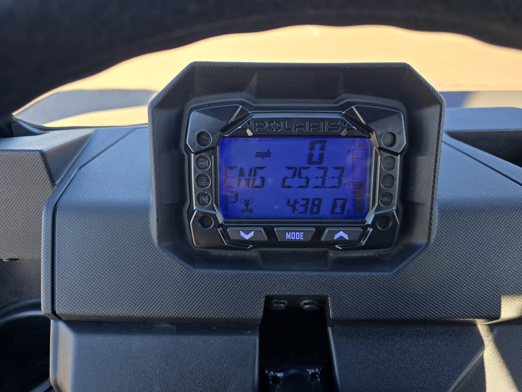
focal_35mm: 23
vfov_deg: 58.9
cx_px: 261
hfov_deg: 73.9
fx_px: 347
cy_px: 196
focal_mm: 6.3
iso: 40
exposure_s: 1/180
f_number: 1.7
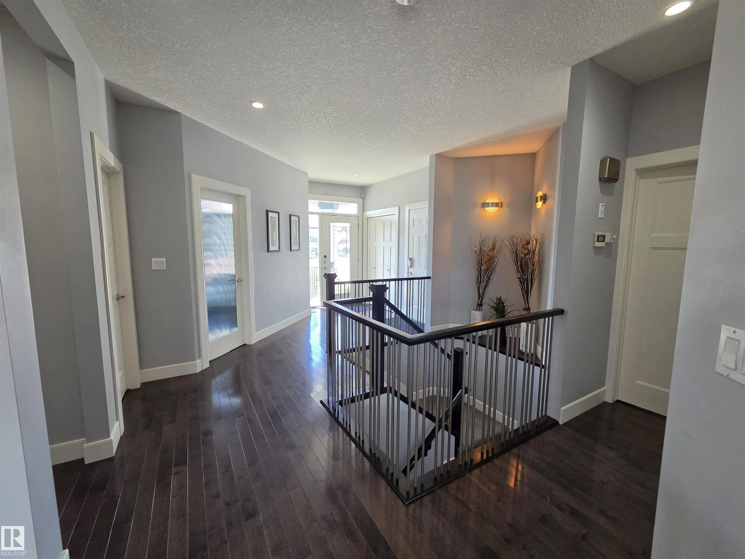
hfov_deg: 106.2
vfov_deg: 89.9
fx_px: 280
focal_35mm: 13
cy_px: 280
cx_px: 372
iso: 250
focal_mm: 2.2
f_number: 2.2
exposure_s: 1/120
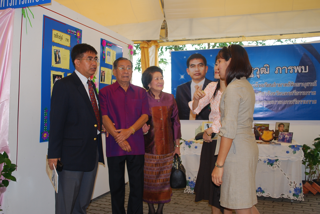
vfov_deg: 40.1
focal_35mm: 33
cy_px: 107
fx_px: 294
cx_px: 160
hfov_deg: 57.2
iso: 200
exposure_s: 1/40
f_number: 4
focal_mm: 22
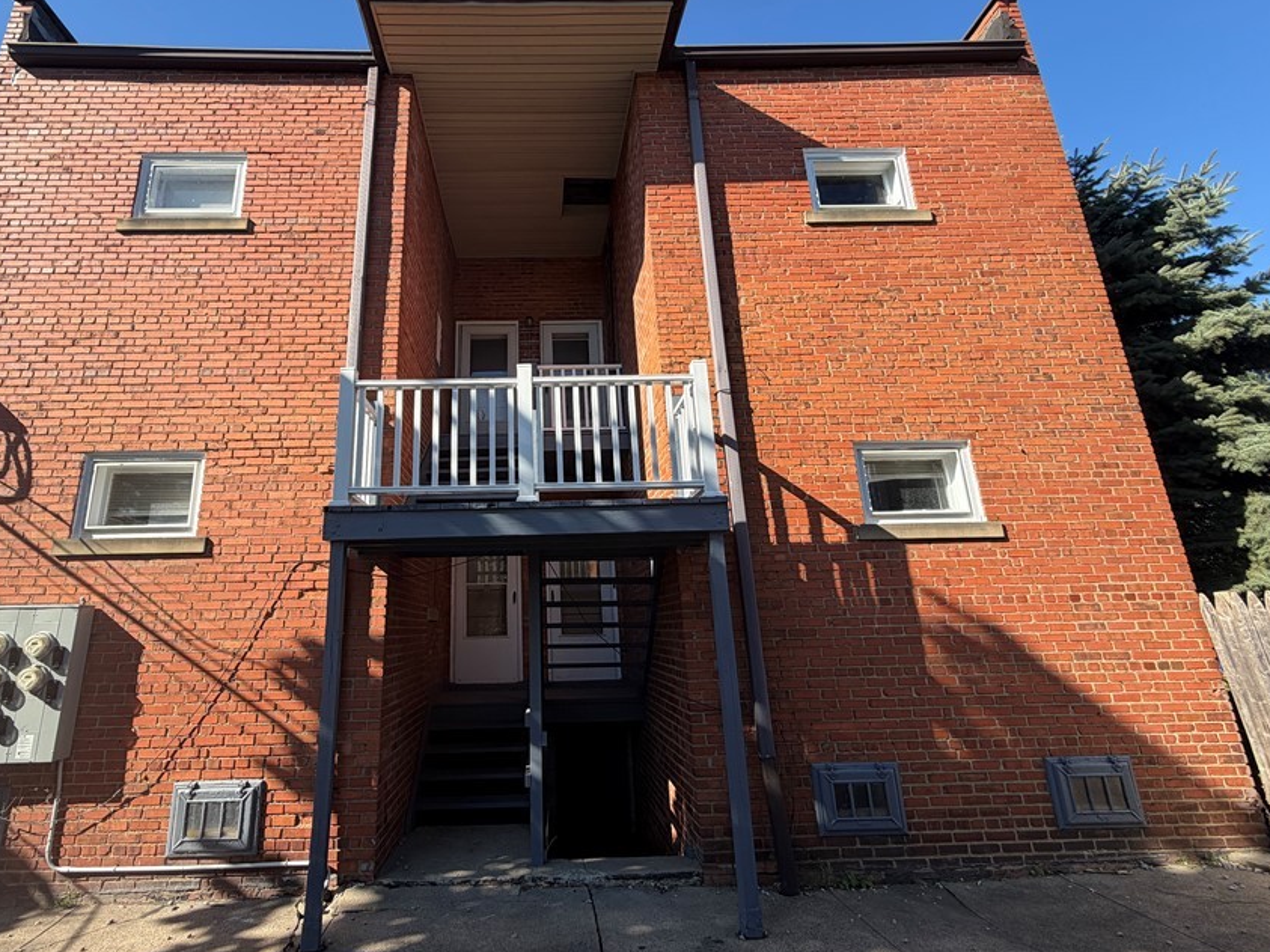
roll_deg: +1.0
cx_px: 545
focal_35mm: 17
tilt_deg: +15.3
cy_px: 461
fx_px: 624
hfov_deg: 90.5
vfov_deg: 74.7
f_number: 2.2
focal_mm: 2.22
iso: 40
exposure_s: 1/522
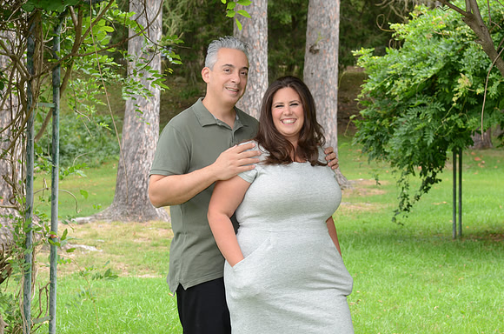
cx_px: 252
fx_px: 1152
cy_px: 167
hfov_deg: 24.7
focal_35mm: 82
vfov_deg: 16.5
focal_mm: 55
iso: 500
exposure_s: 1/160
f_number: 6.3
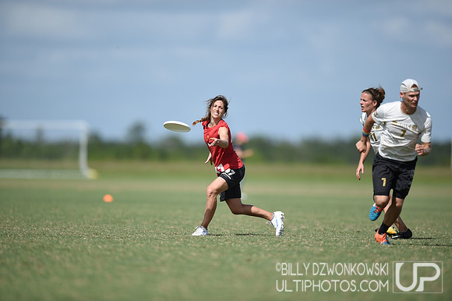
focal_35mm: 400
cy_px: 150
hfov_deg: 5.2
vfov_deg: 3.4
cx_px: 226
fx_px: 5019
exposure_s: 1/2500
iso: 100
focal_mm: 400
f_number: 2.8
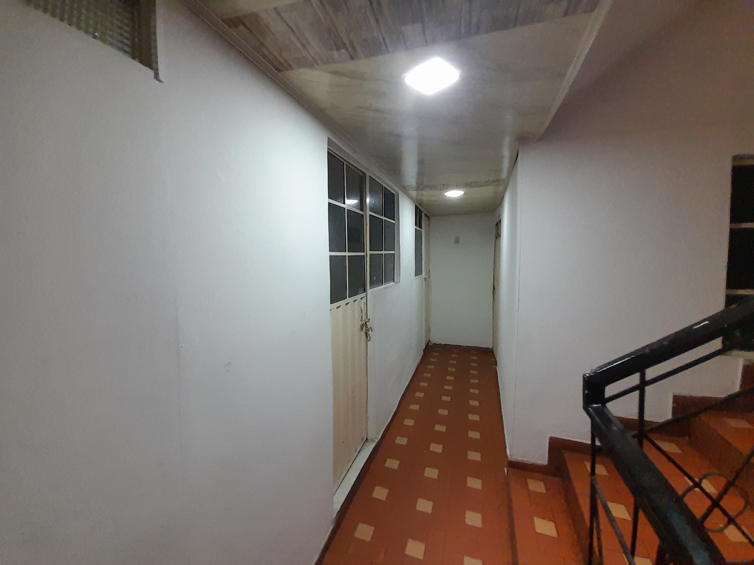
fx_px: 283
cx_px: 377
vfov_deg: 89.9
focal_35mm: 13
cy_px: 282
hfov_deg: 106.2
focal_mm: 1.13
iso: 200
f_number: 2.2
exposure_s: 1/40
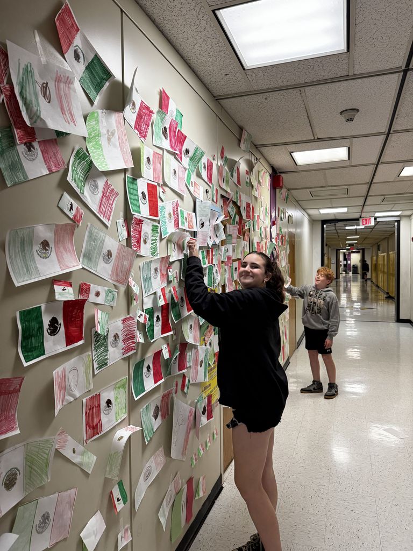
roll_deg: +0.4
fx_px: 382
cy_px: 276
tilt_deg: -1.5
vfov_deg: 71.6
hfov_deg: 56.8
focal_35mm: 24
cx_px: 206
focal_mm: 6.76
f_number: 1.78
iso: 160
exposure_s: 1/120
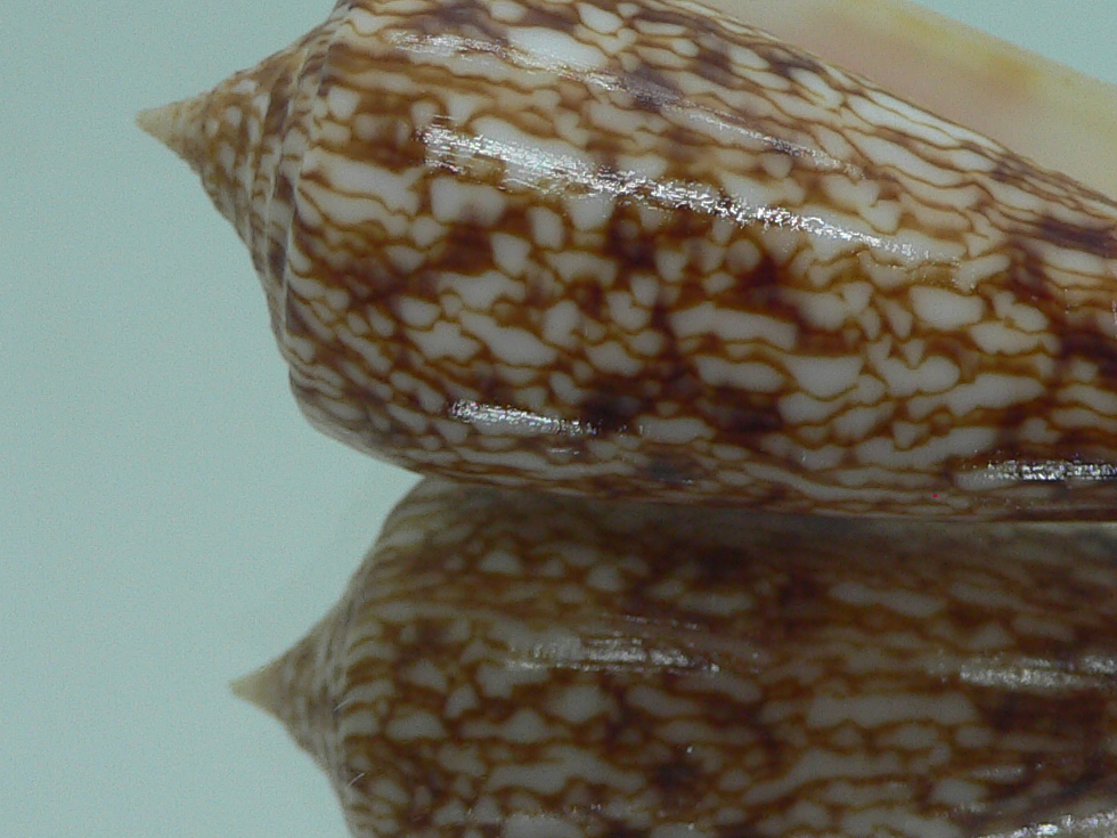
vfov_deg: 20.4
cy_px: 326
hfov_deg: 26.8
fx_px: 2323
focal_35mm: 72
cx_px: 807
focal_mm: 4.6
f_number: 2.8
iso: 80
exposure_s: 1/60
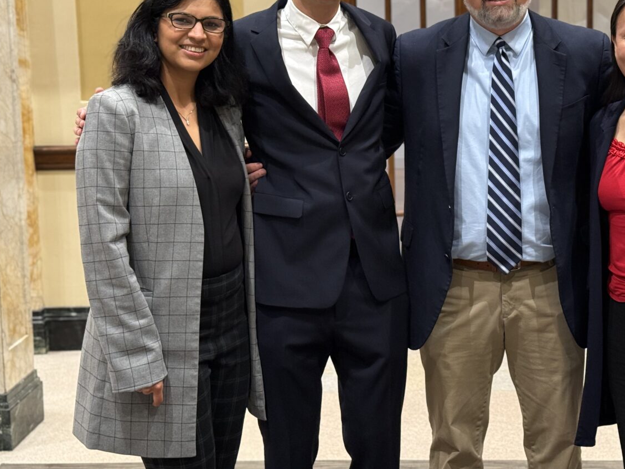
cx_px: 417
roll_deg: +0.6
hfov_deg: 28.4
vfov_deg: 21.5
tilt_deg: -5.4
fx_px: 1228
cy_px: 143
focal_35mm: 68
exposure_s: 1/120
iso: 250
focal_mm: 6.76
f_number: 1.78
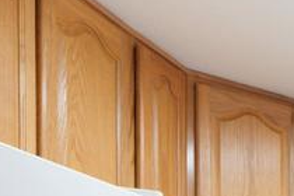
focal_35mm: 73
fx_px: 596
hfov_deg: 22.8
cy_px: 382
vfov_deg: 15.3
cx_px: 434
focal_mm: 10
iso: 800
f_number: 8
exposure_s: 1/13
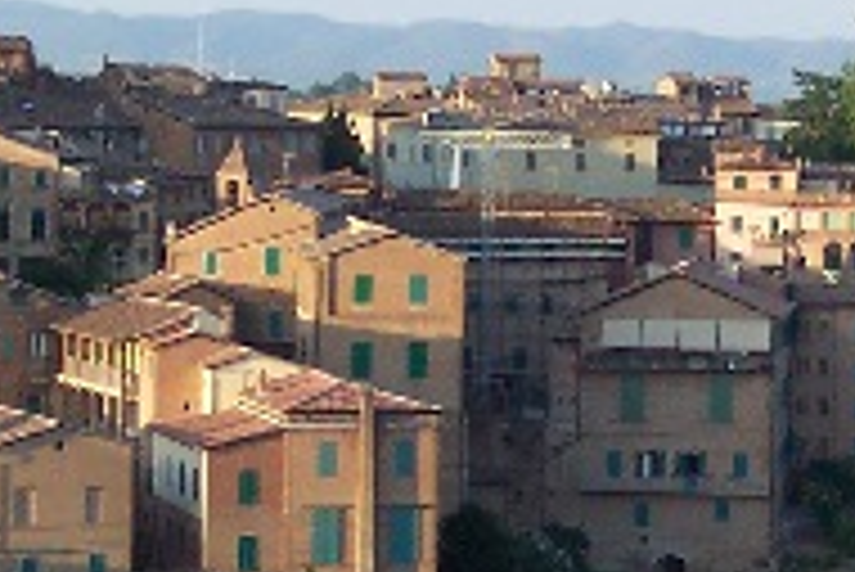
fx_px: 3945
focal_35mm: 166
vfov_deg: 8.3
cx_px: 724
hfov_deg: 12.3
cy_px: 140
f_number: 2.8
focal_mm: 8
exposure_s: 1/500
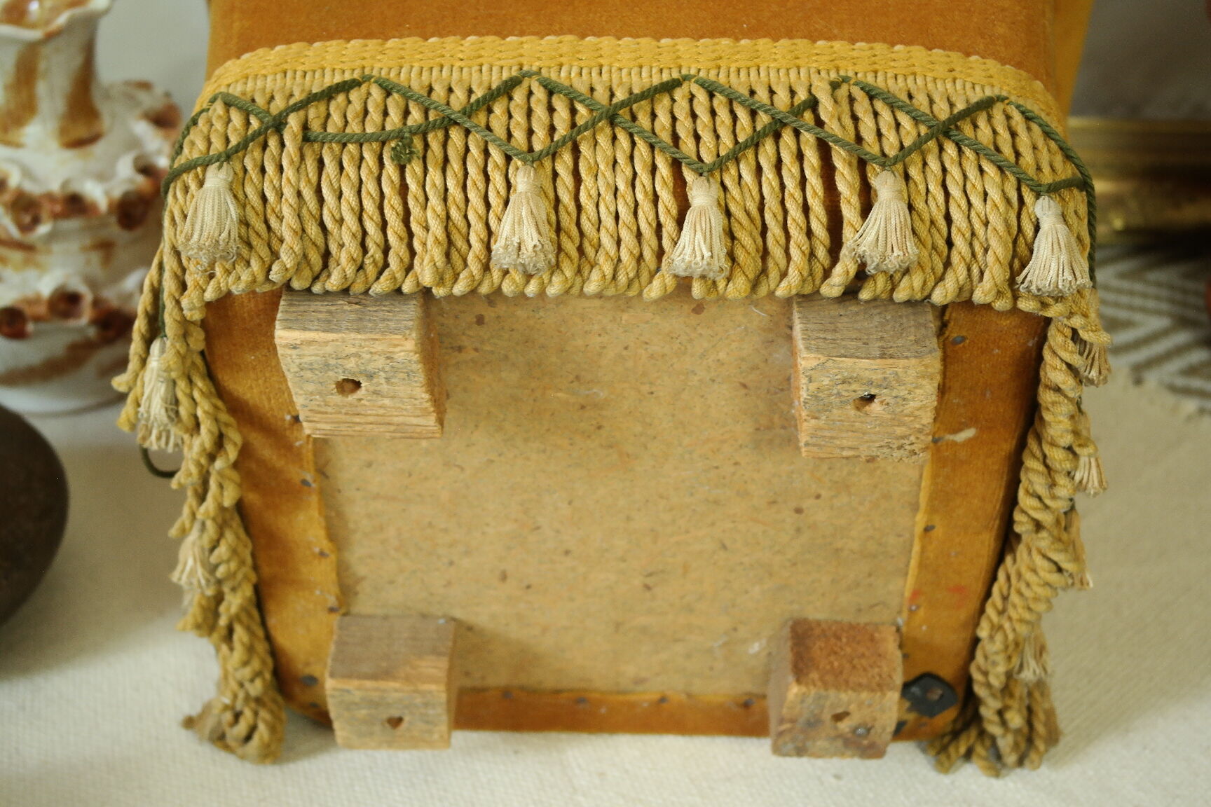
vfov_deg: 25.5
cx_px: 606
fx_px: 1783
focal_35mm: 53
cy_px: 404
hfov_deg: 37.5
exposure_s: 1/30
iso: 800
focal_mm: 35
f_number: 5.6
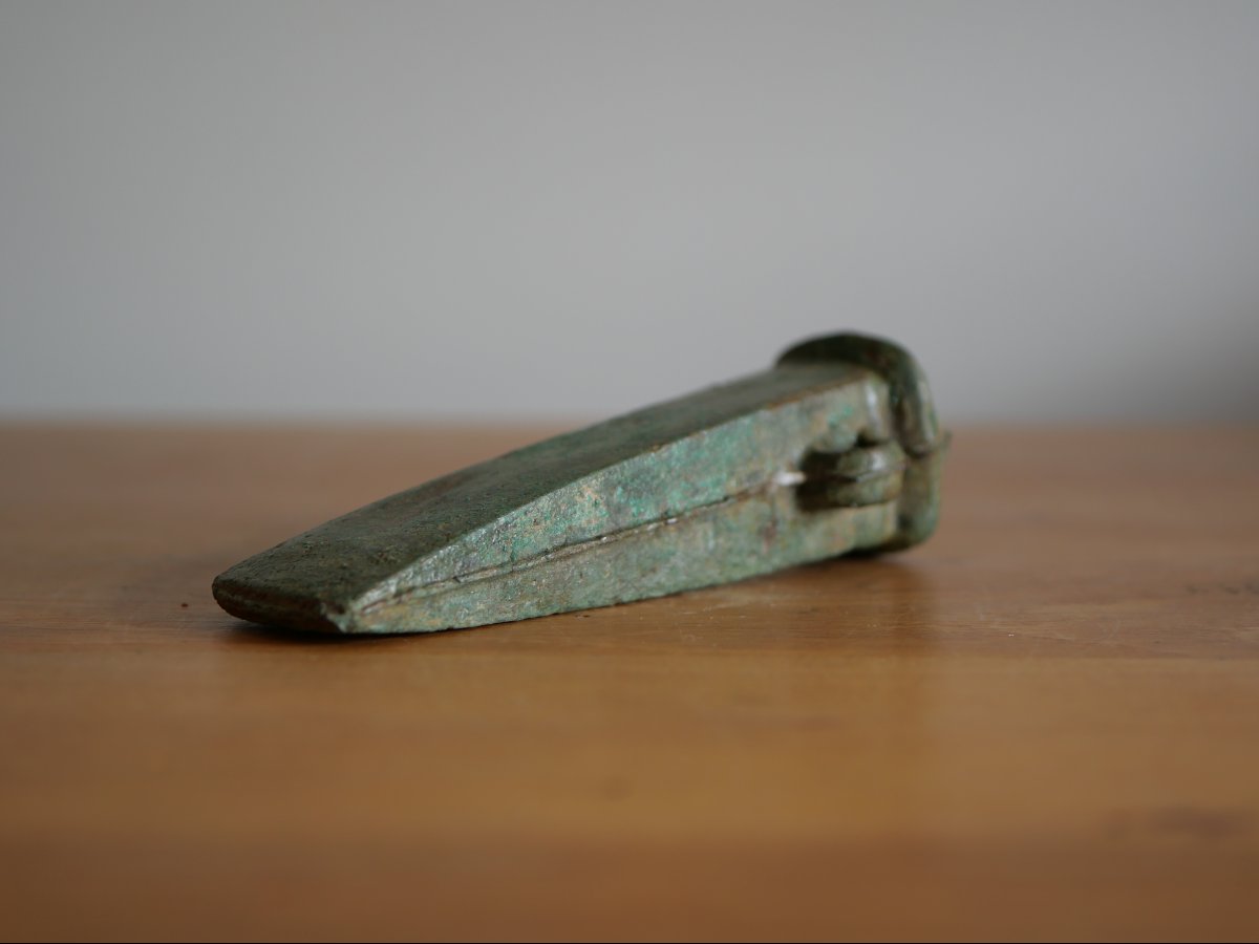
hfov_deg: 32.2
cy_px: 472
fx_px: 2182
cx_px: 630
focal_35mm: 60
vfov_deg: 24.4
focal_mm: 30
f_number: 2.8
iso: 200
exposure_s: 1/60
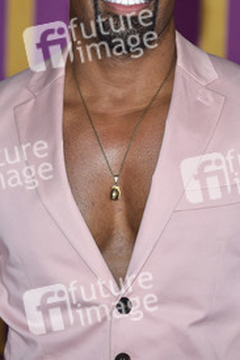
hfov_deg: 5.2
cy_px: 106
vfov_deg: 7.8
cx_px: 129
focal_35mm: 263
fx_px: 2626
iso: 320
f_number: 6.3
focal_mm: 180
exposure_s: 1/250
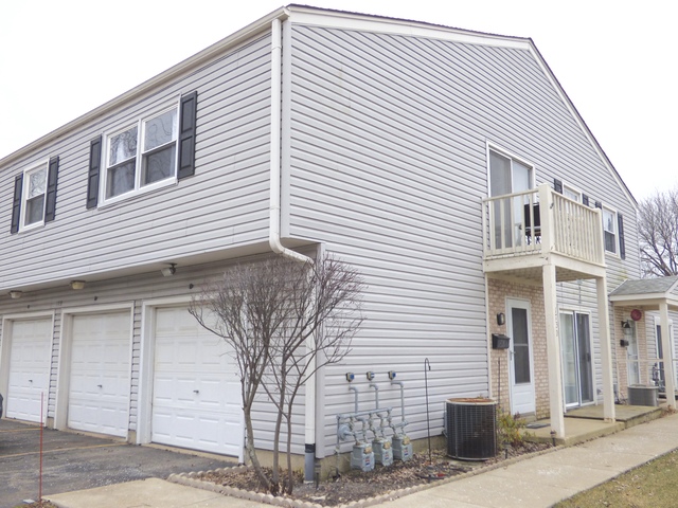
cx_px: 339
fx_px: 607
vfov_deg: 45.4
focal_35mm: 31
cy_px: 254
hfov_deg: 58.4
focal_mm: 5.53
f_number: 3.3
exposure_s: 1/250
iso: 100
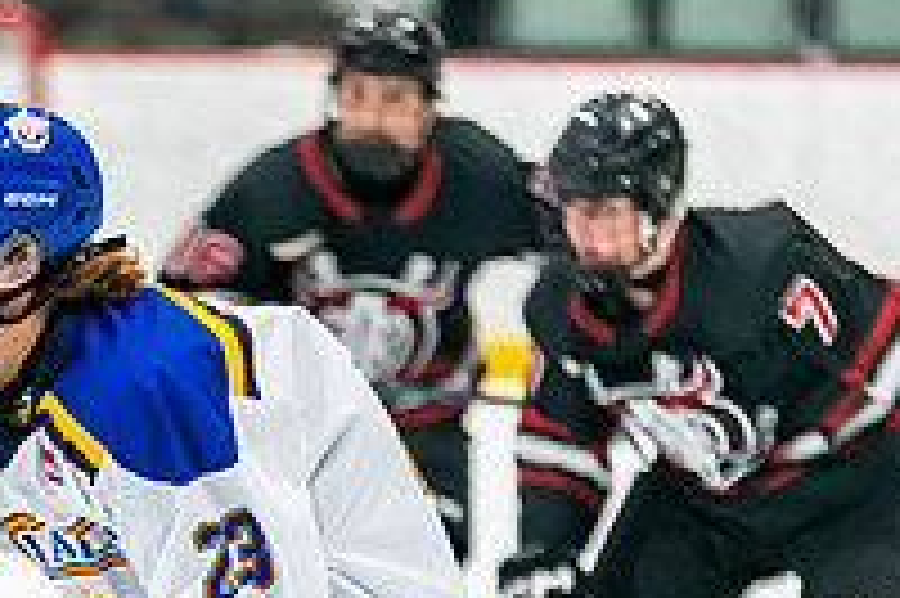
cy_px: 728
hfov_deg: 2.8
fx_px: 18659
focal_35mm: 747
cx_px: 252
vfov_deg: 1.8
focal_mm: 200
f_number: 2.8
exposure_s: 1/640
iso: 640
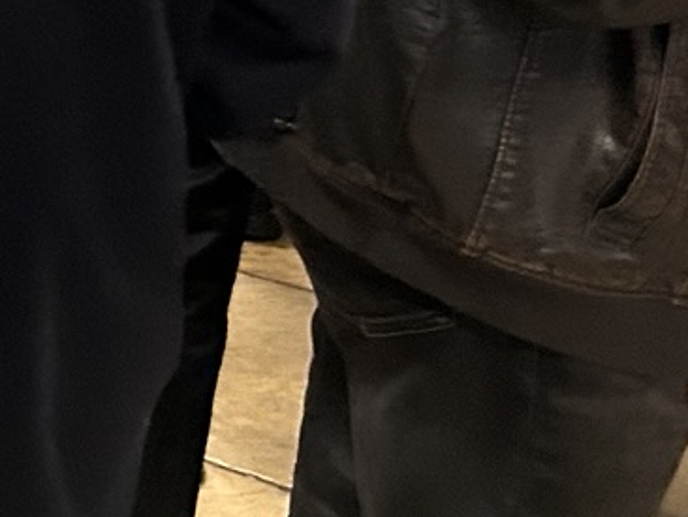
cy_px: -579
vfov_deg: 9.6
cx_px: -1083
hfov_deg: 11.1
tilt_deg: -9.7
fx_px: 2824
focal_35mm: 142
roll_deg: +0.1
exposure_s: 1/50
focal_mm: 5.7
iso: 160
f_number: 1.5
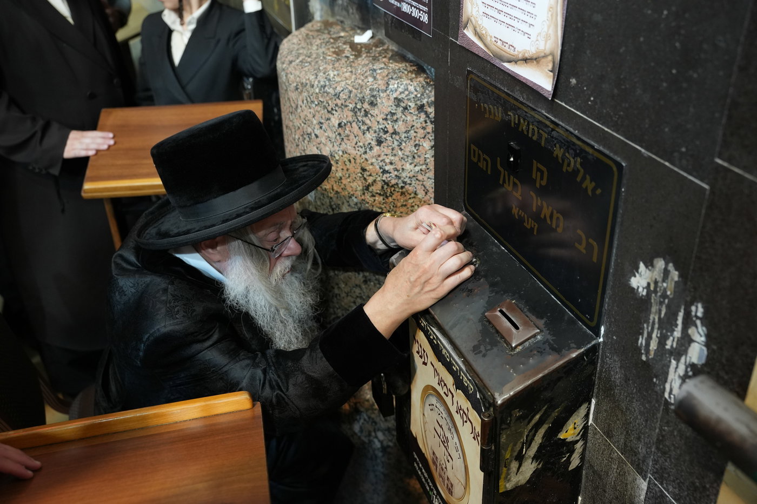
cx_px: 378
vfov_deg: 37.2
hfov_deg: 53.5
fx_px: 751
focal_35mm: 36
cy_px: 252
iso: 2500
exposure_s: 1/125
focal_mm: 35.7
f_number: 3.5
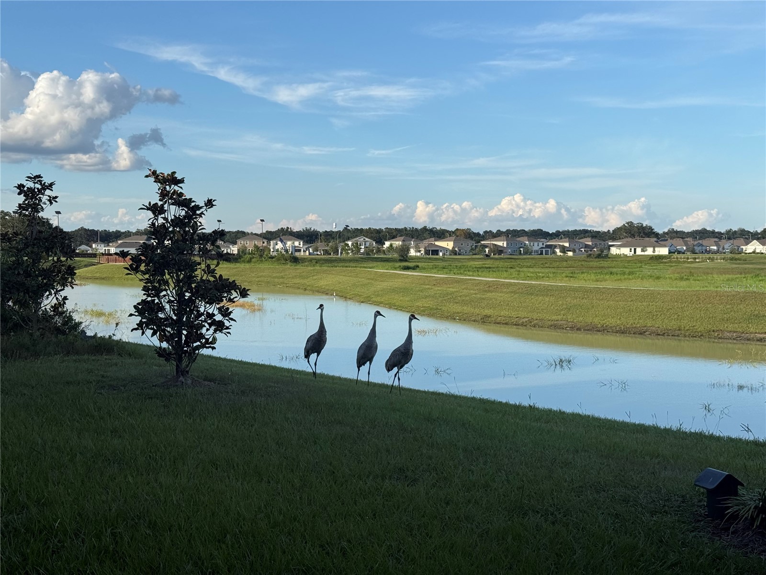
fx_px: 1062
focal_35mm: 48
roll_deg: -0.1
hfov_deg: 39.7
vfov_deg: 30.3
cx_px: 383
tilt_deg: -2.2
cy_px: 288
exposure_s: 1/4587
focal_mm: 6.76
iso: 80
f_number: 1.78
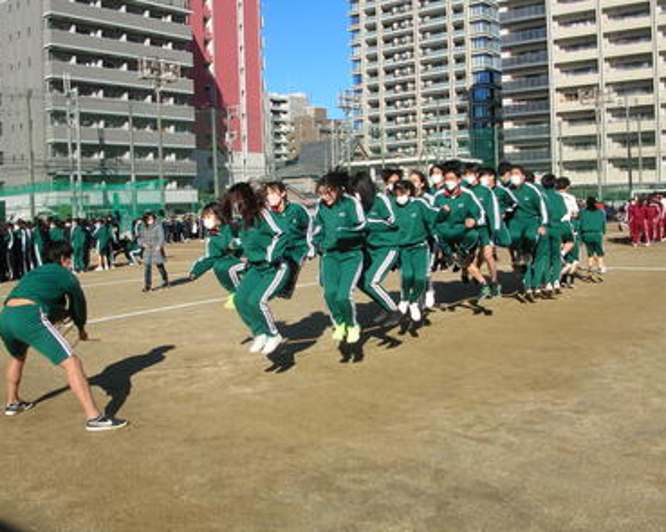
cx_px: 328
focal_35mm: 37
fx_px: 729
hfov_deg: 49.1
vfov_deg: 40.1
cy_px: 269
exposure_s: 1/334
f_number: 5.6
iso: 50
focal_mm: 5.8
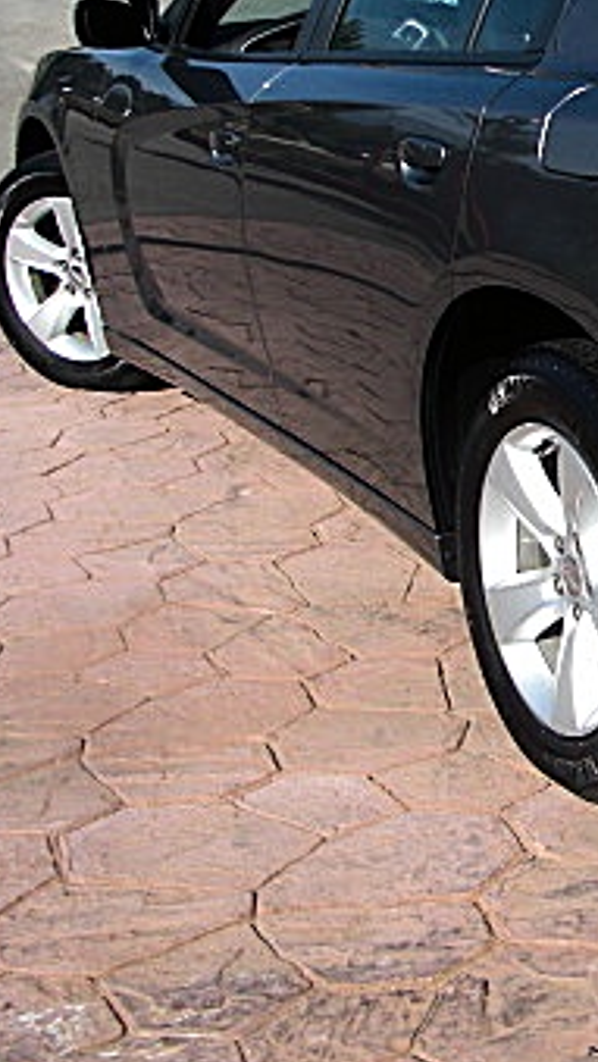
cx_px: 861
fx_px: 2083
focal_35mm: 74
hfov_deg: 15.3
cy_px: 345
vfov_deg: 28.4
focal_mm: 6.3
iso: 50
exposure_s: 1/800
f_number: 2.8
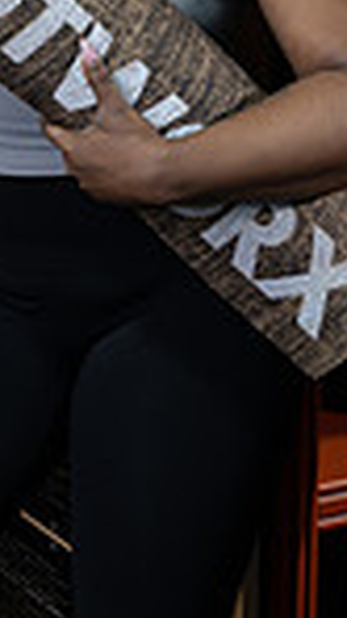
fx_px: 2361
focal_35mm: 144
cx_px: -180
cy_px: -69
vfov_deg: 14.6
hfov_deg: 8.2
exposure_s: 1/125
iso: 200
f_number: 2.8
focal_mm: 35
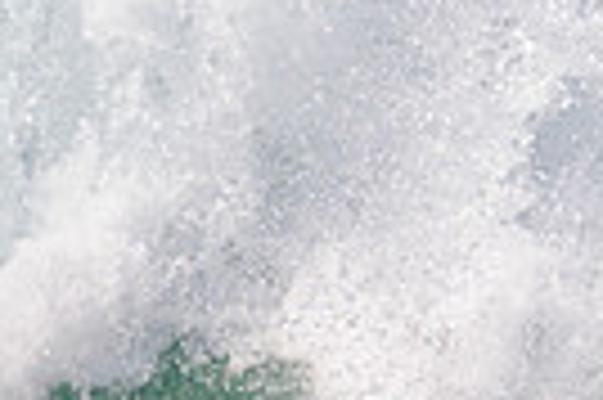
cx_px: 1264
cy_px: -70
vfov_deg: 0.4
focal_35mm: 3461
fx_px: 57901
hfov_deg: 0.6
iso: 1400
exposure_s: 1/2000
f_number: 11
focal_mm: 800
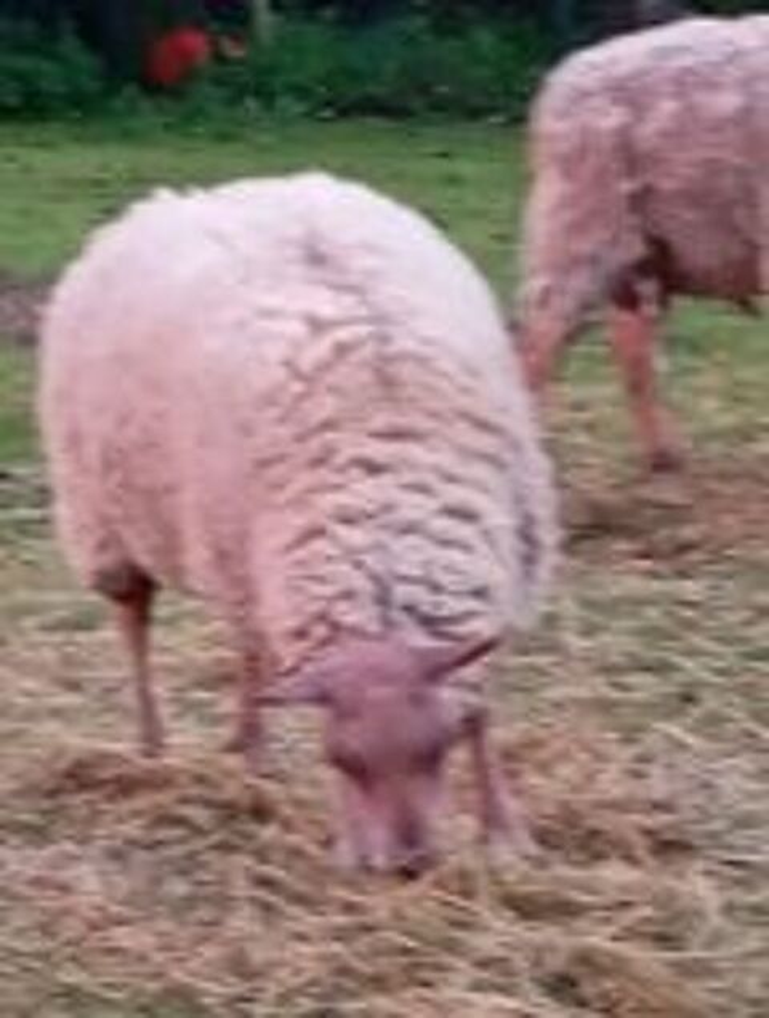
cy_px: 509
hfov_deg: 8.7
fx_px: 5045
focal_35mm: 171
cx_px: 384
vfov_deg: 11.5
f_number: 1.8
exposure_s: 1/33.3
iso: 880
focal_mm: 4.22
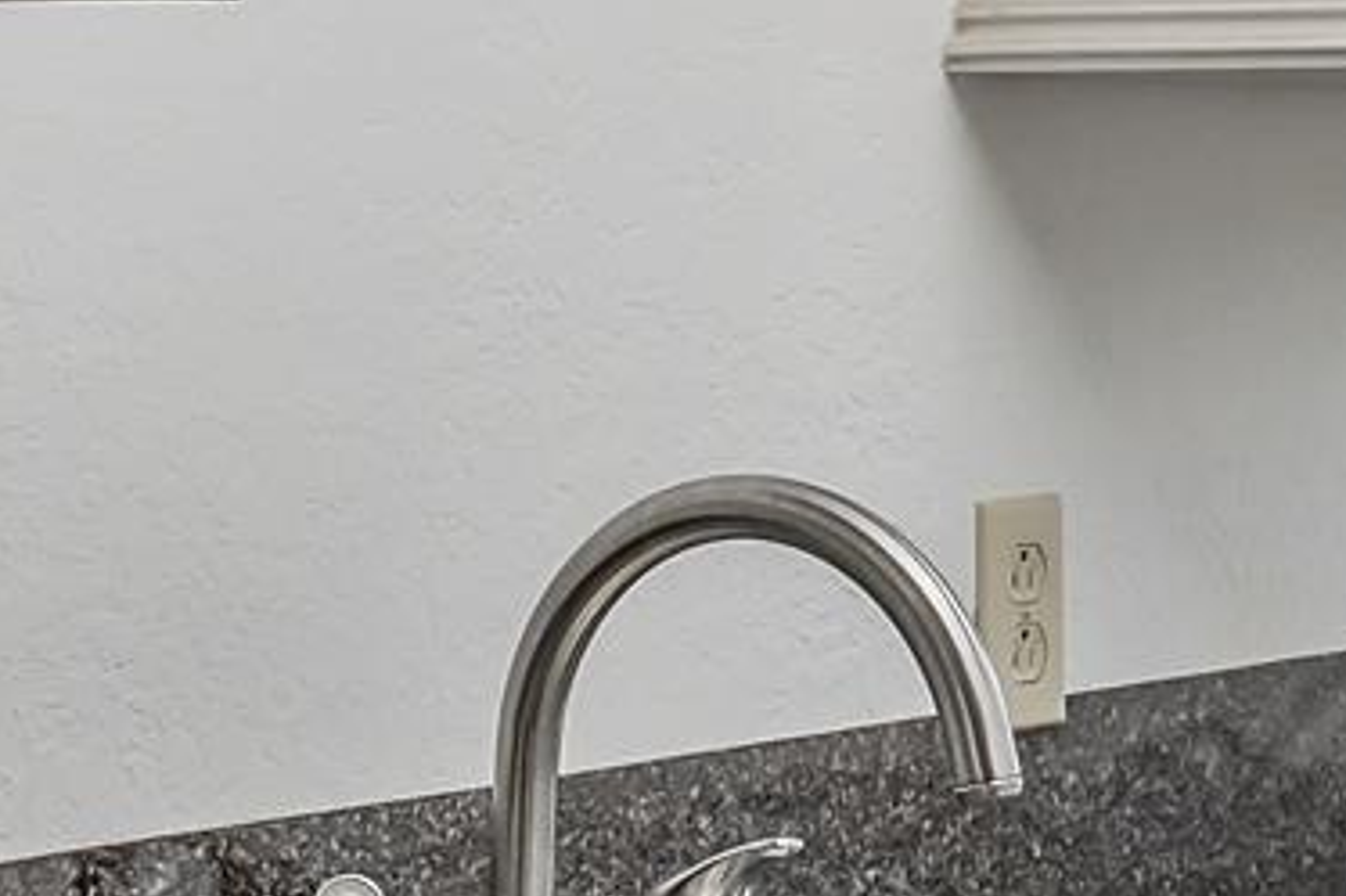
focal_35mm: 127
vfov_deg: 10.7
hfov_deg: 15.8
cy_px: 110
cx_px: 1407
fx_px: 4746
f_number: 8
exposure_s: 1/80
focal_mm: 19
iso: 800
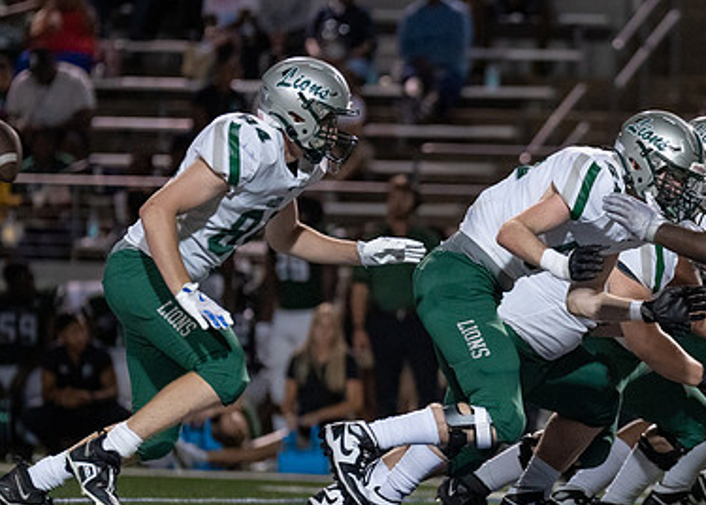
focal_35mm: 484
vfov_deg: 3.0
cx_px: 611
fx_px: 9706
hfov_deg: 4.2
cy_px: 367
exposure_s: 1/1000
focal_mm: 200
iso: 2500
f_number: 2.8
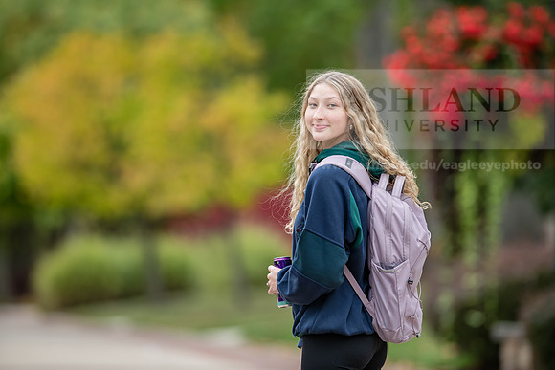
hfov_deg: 6.9
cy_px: 185
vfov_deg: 4.6
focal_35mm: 300
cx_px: 278
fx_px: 4626
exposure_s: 1/500
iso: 250
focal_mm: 300
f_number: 3.5
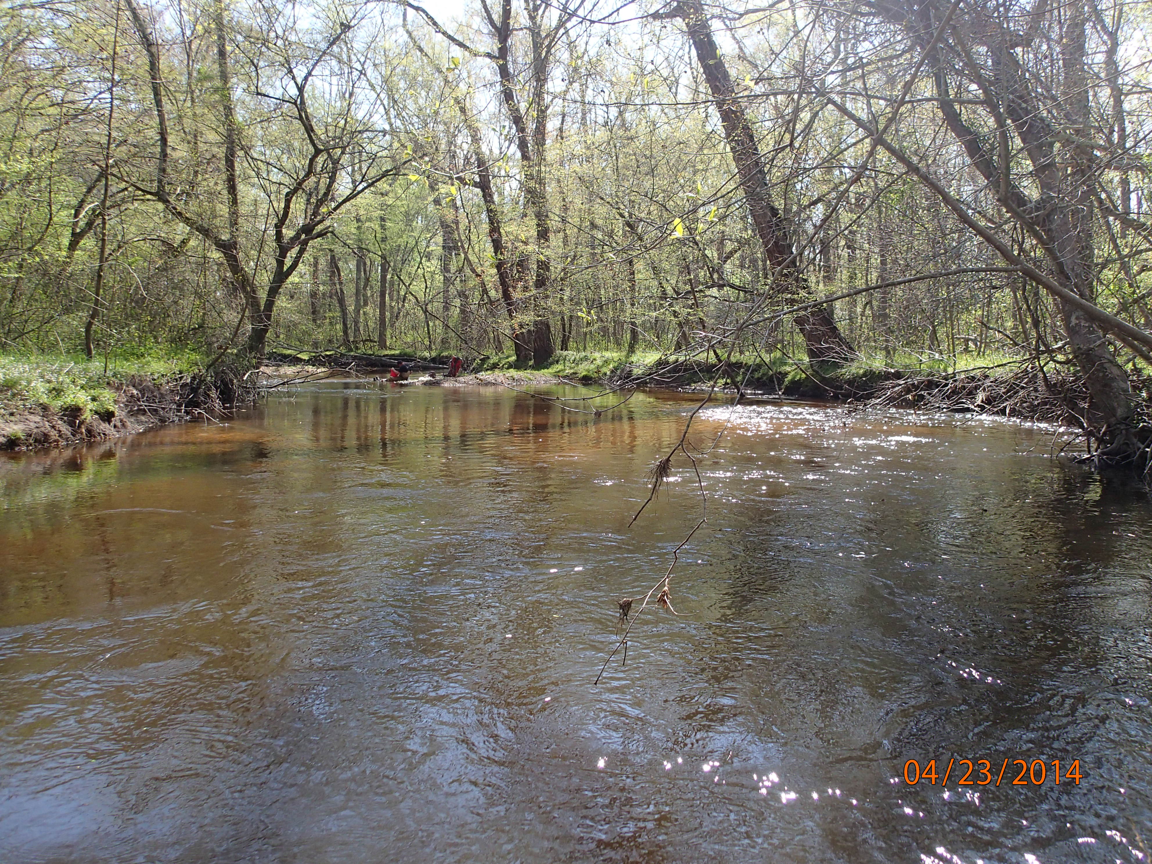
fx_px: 832
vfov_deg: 54.9
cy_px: 432
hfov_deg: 69.4
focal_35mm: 25
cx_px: 576
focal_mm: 4.5
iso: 200
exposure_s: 1/640
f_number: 2.8
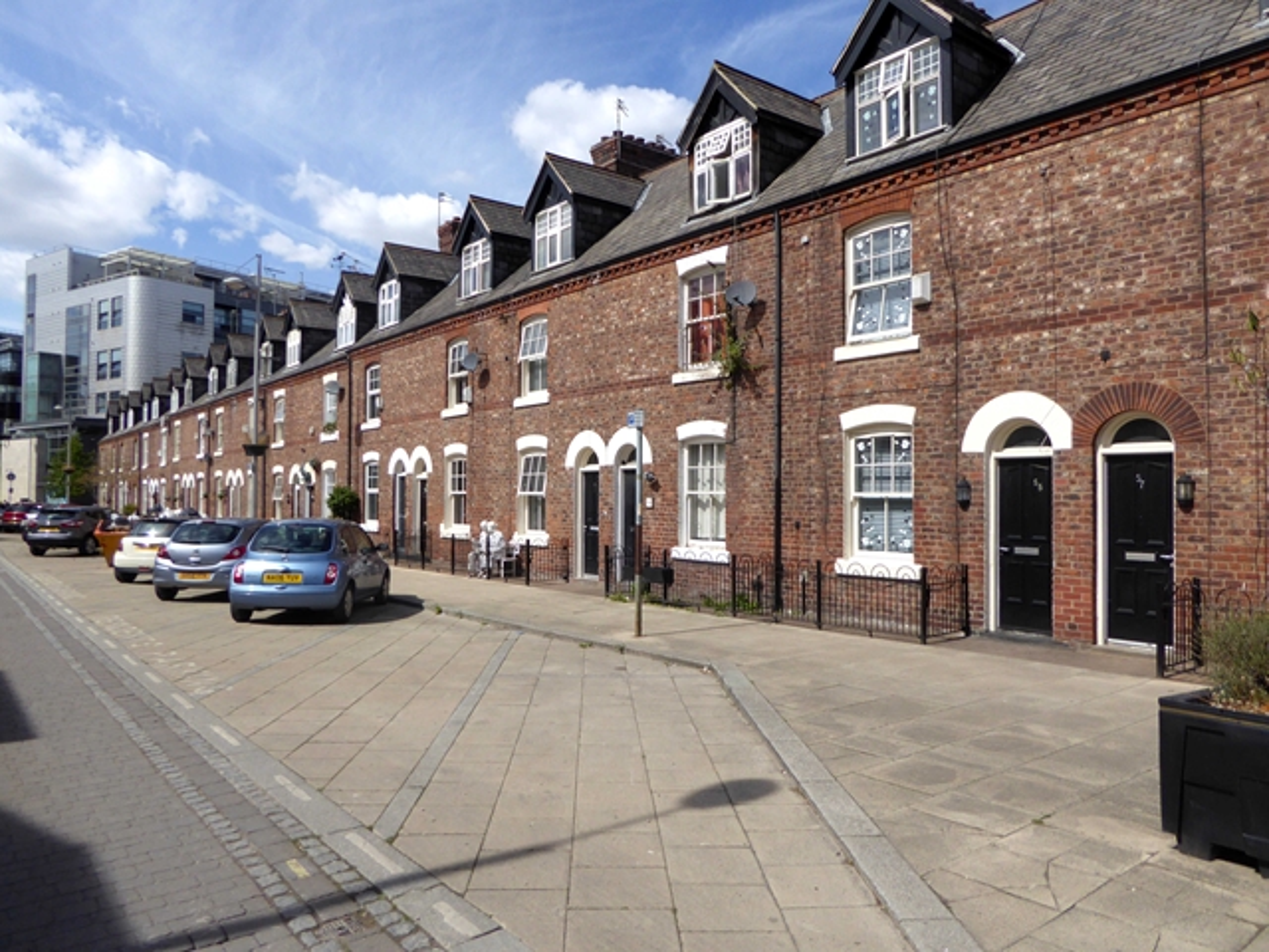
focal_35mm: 25
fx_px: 916
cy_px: 476
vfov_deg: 54.9
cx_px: 634
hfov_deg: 69.4
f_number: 3.3
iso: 100
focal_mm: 4.3
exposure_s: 1/1300
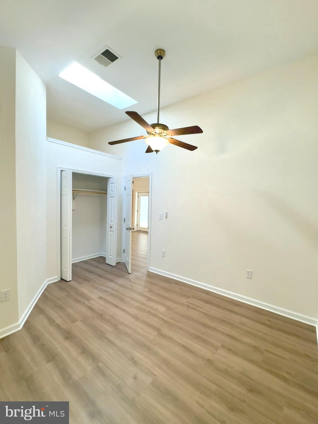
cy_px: 212
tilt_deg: -0.3
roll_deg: -0.6
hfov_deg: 85.7
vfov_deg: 102.1
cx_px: 159
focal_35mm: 14
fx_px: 171
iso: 32
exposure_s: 1/122
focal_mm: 2.22
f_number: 2.2
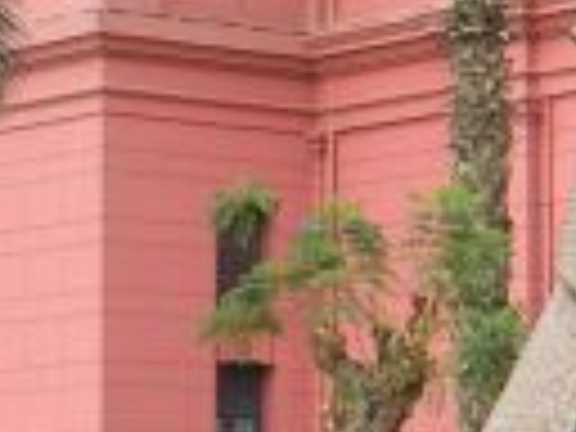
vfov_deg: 6.0
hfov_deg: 7.8
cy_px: 297
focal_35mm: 249
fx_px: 4143
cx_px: 911
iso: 50
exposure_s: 1/163
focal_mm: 9.1
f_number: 3.4
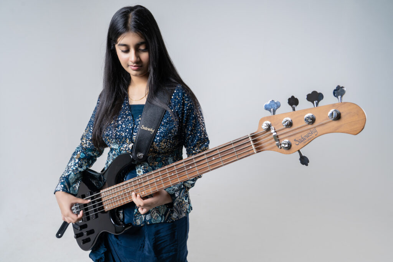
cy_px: 131
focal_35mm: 25
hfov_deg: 71.5
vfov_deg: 51.3
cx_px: 196
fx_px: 273
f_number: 6.3
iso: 250
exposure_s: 1/160
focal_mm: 25
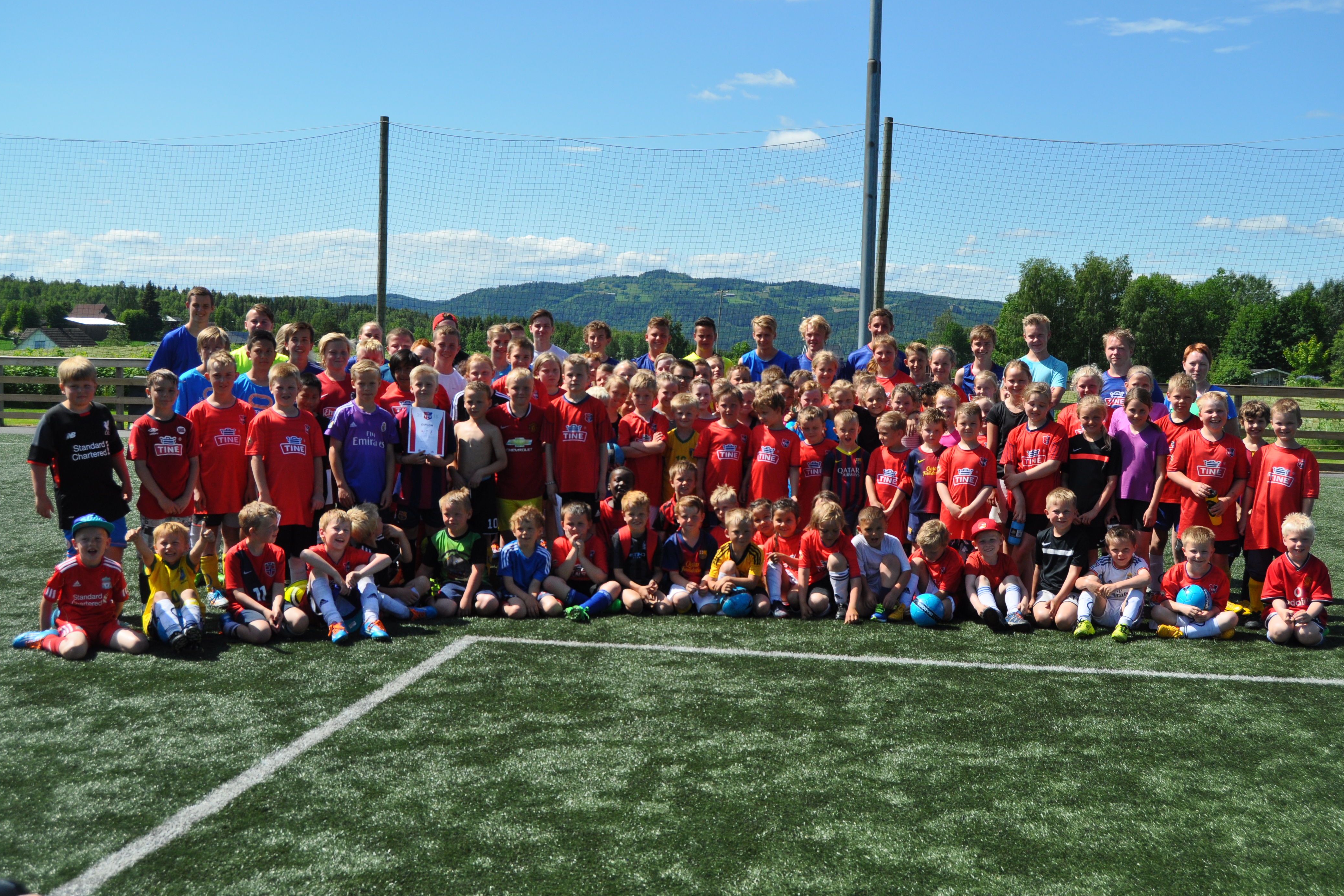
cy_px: 457
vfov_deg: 33.4
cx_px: 676
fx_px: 1493
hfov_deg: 48.5
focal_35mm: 40
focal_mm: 26
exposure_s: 1/1600
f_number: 6.3
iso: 400
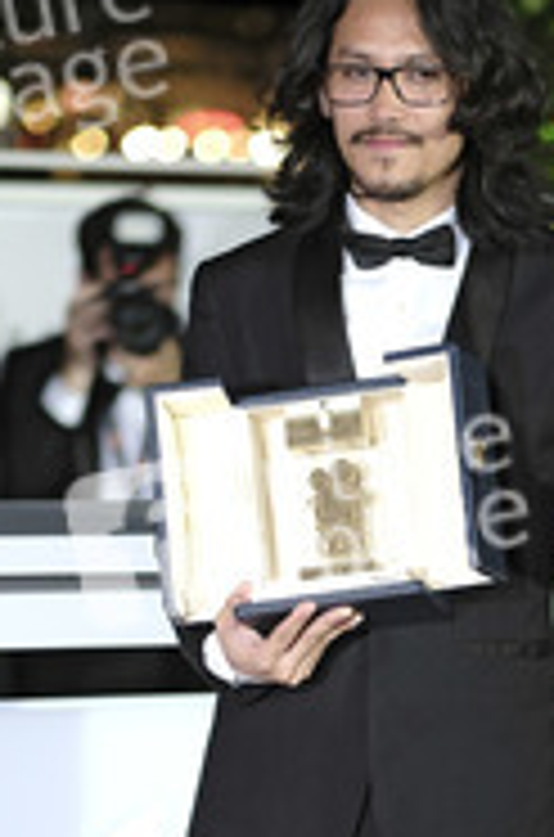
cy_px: 747
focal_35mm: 181
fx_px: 4201
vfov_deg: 11.3
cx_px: 428
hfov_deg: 7.5
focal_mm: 56
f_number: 1.2
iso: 500
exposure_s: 1/160
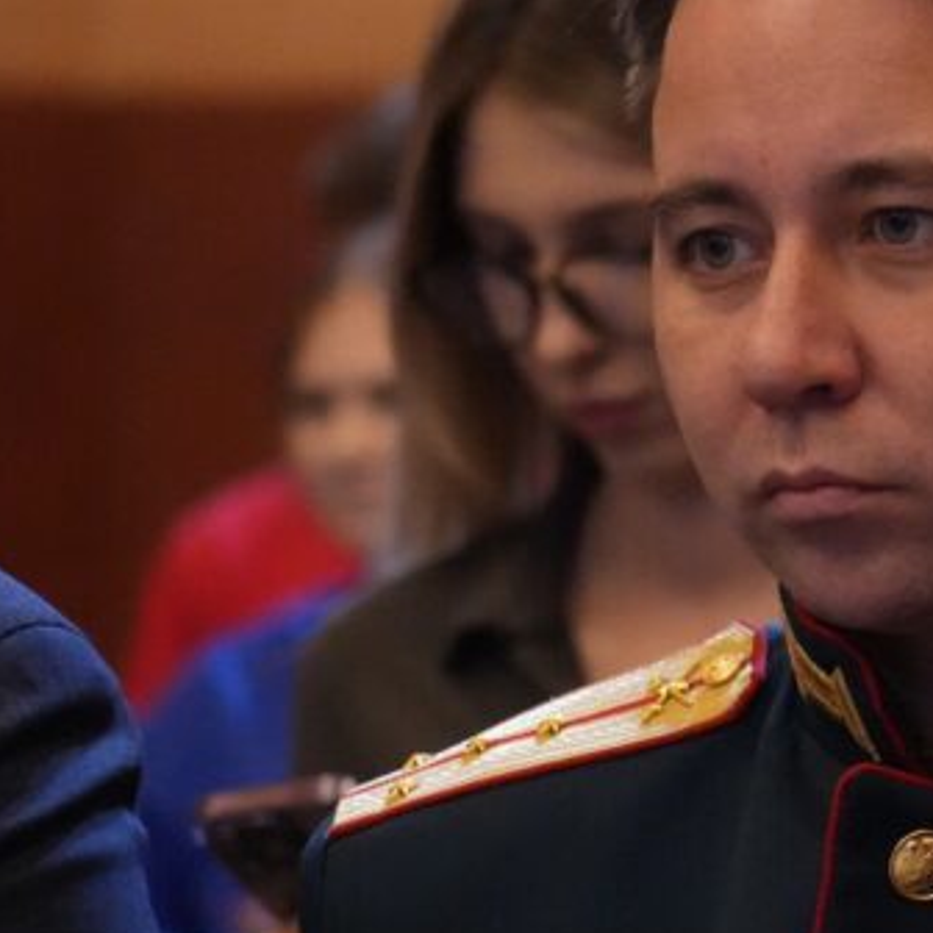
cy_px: 501
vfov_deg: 6.6
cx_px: 822
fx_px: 8050
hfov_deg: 6.6
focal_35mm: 264
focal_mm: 94
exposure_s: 1/160
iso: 12800
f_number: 4
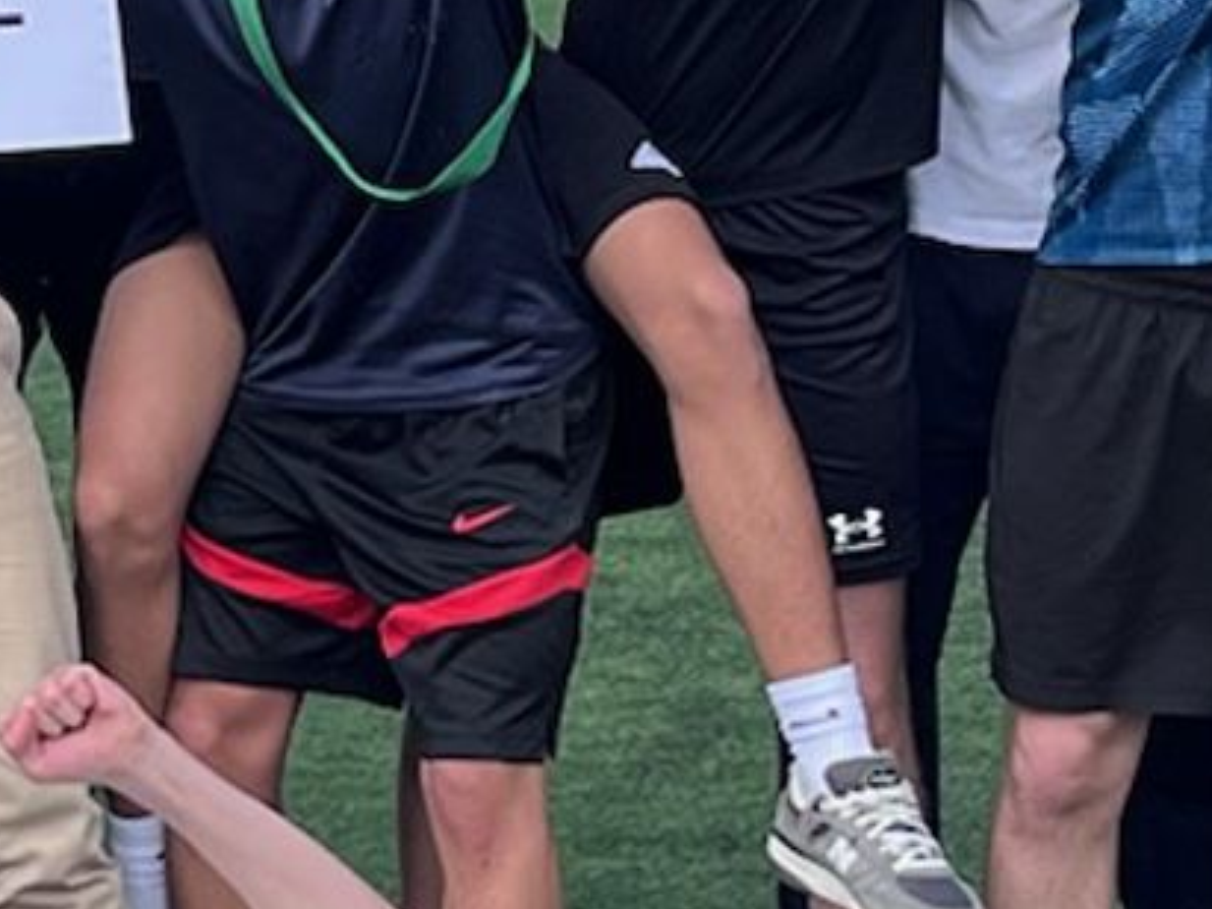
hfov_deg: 11.1
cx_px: -71
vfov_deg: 8.4
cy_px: 32
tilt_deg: -2.7
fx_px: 6160
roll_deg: -0.7
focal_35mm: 176
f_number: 1.6
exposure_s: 1/1066
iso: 50
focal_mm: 5.1
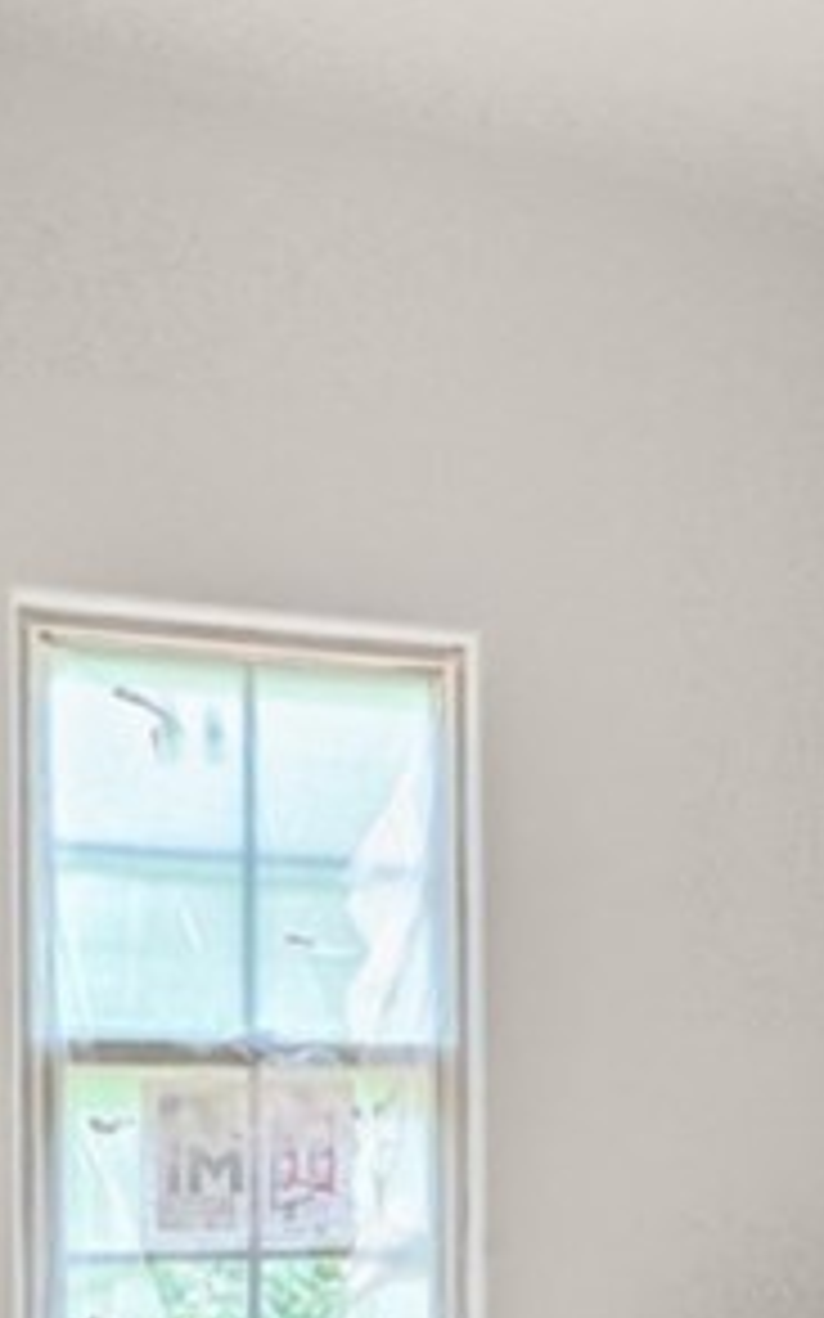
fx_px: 1726
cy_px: 1206
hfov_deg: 24.3
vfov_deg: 38.7
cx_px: 995
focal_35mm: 48
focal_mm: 1.95
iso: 49
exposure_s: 1/30
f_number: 2.2
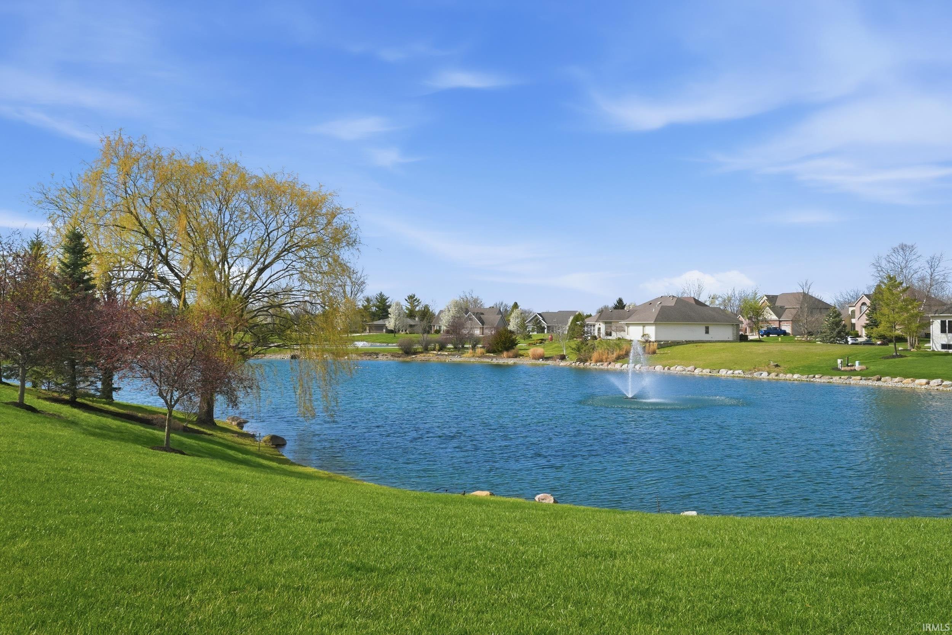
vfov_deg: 43.6
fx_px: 793
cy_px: 318
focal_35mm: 30
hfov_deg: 61.9
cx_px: 476
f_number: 10
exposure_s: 1/1000
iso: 400
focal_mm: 20
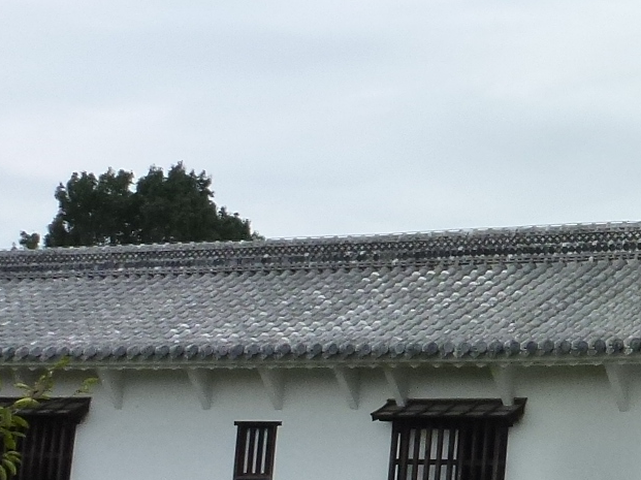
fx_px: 1832
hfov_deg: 18.5
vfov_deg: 14.9
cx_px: 829
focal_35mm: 99
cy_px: 337
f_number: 4
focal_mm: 4.3
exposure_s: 1/800
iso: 160
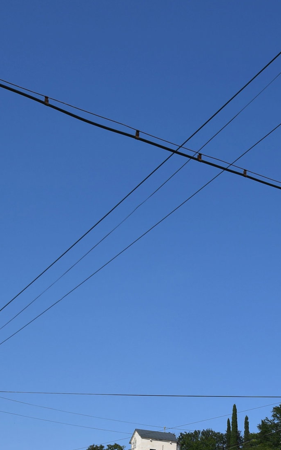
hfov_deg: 25.5
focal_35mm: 50
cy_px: 367
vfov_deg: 38.6
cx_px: 216
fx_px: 613
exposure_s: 1/400
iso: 100
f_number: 8
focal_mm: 20
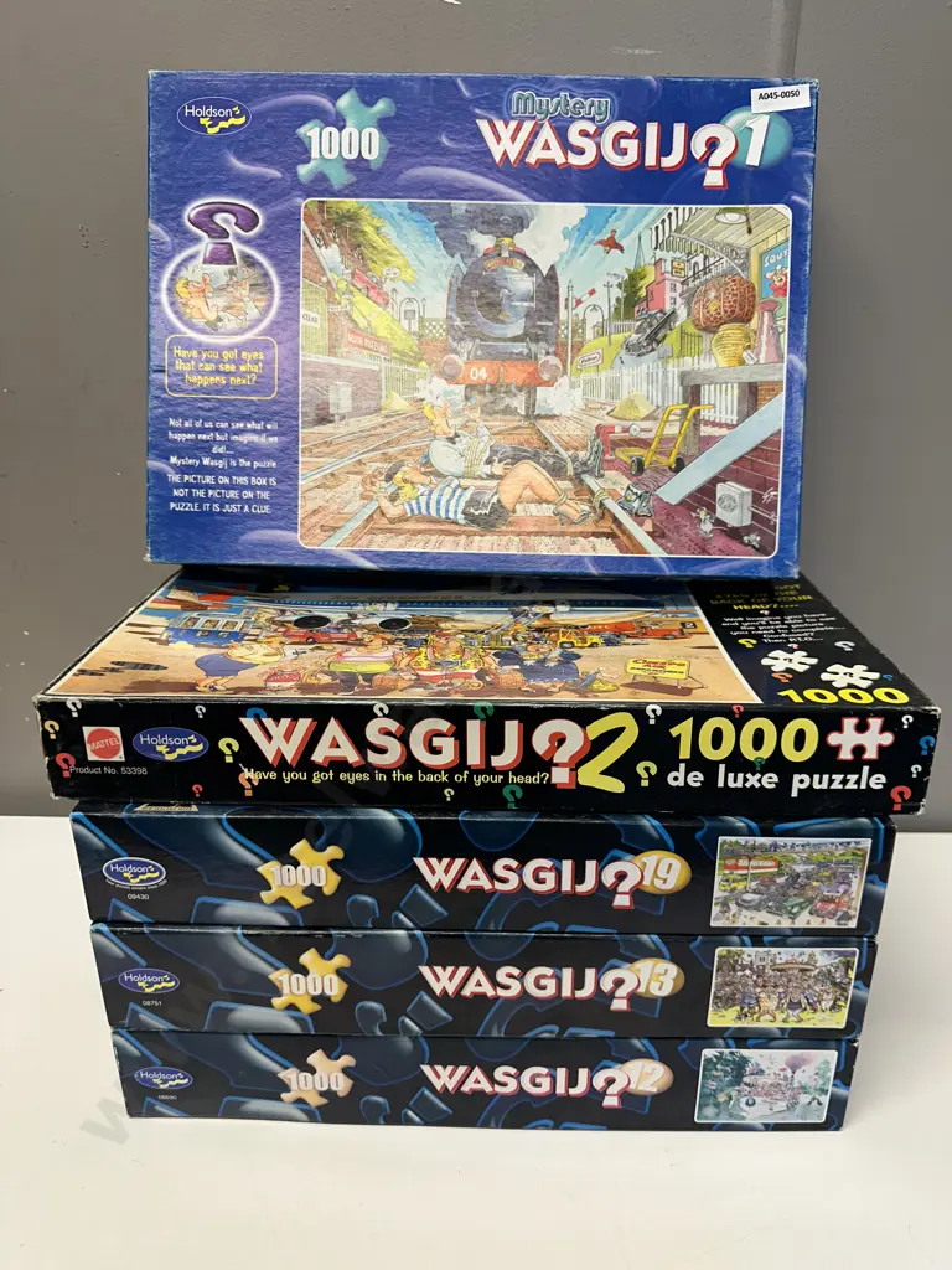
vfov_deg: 71.6
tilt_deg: -21.1
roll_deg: -0.3
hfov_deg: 56.8
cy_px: 635
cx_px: 476
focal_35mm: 24
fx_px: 880
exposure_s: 1/100
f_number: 1.78
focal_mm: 6.86
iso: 125
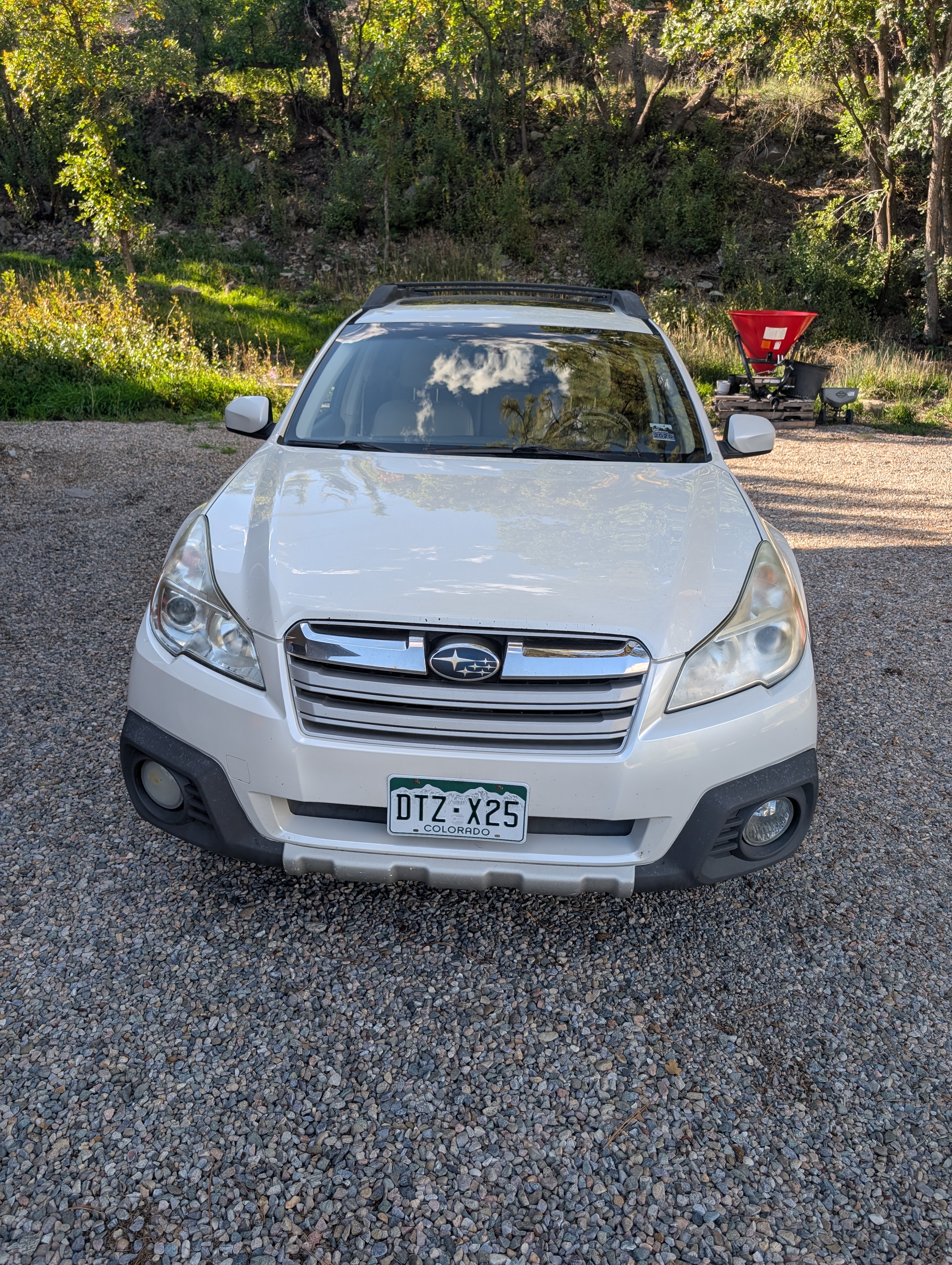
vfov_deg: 71.5
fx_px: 878
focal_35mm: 24
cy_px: 632
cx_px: 476
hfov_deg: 56.9
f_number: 1.68
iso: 20
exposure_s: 1/1621
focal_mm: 6.9
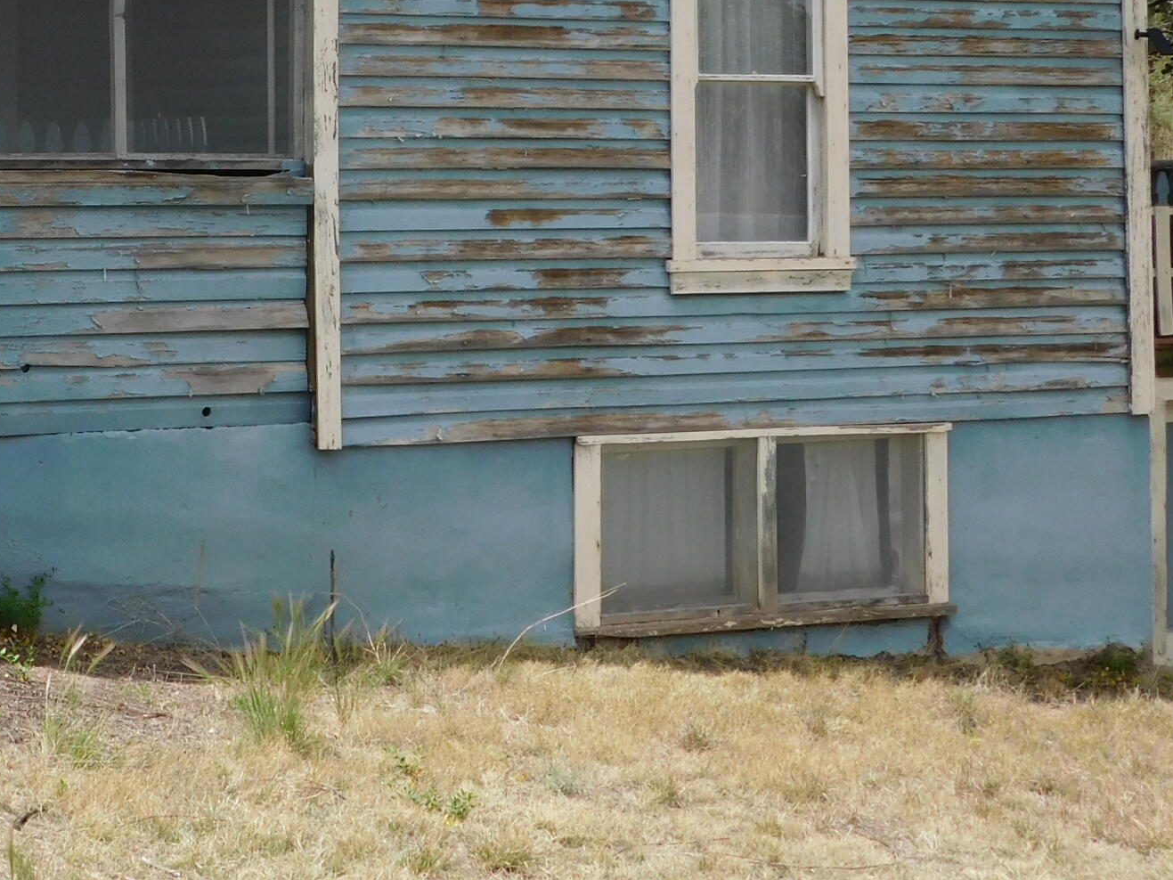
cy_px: 73
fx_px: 2779
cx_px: 40
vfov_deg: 17.7
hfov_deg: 23.0
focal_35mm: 82
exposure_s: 1/1250
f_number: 3.5
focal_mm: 6.3
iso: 125
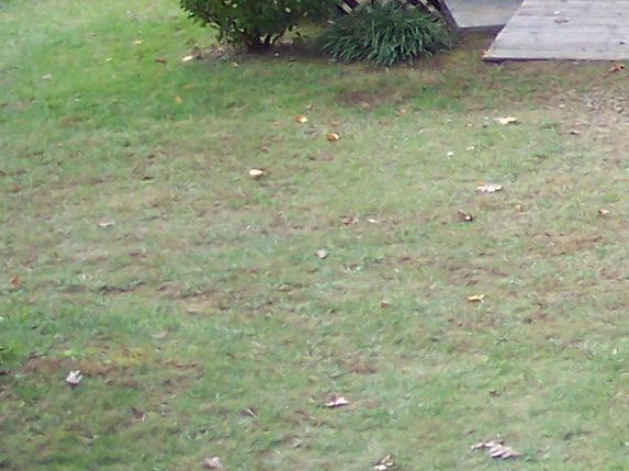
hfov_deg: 10.4
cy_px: -317
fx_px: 3105
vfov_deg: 8.4
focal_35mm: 171
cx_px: 1381
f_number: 2.8
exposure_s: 1/250
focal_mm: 8
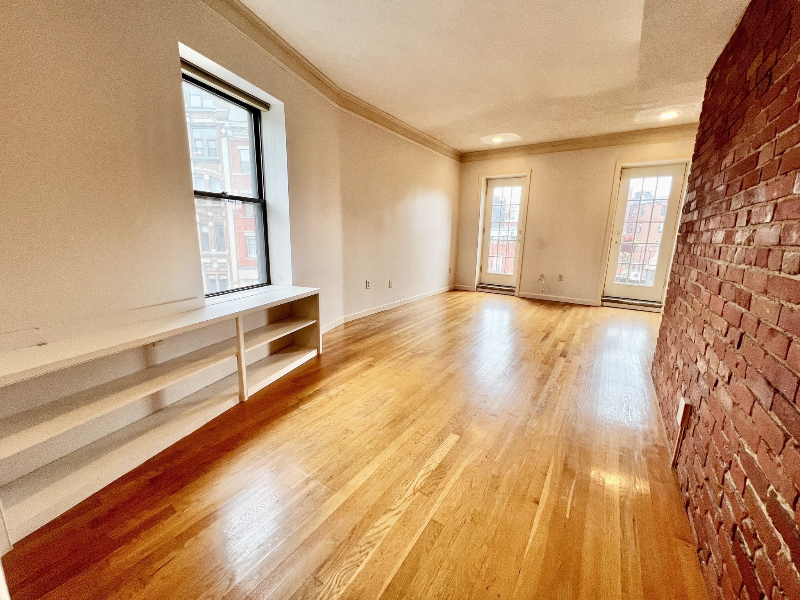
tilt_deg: -11.8
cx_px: 400
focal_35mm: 13
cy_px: 300
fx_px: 300
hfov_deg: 106.2
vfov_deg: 89.9
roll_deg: -1.2
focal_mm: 1.57
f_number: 1.8
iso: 80
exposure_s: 1/120
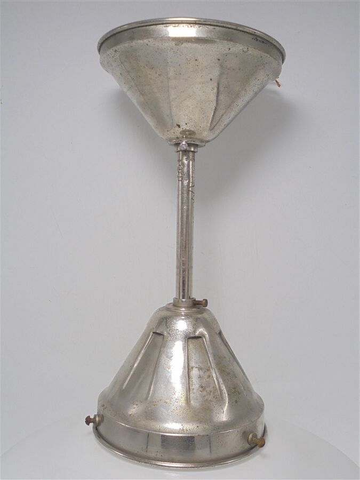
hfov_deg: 41.8
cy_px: 240
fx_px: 471
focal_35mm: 34
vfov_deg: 54.0
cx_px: 180
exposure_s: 1/80
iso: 100
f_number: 4
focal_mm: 6.1
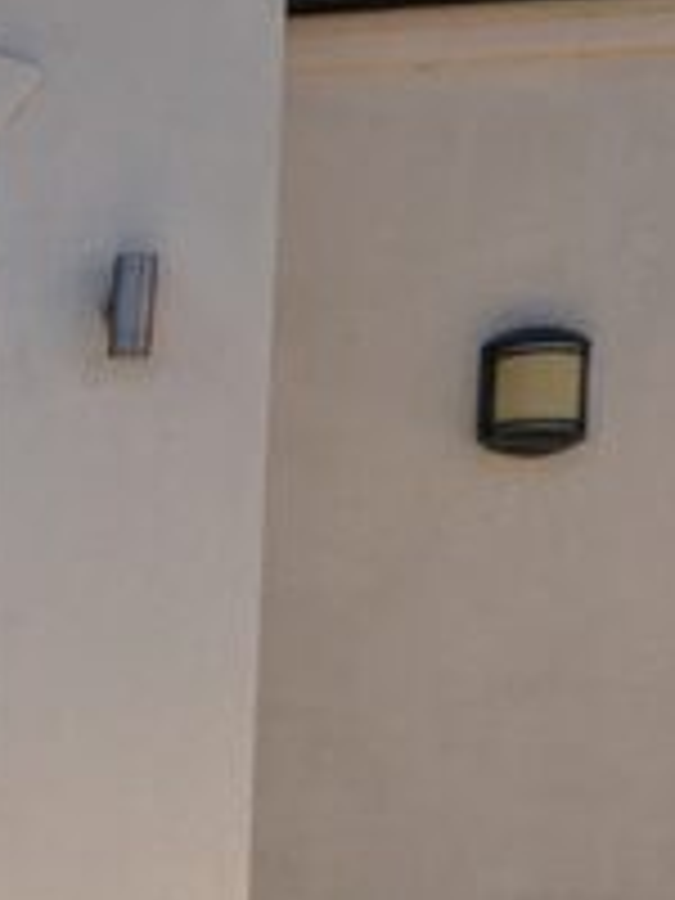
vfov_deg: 23.3
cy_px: 778
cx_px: -1028
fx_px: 2132
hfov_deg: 12.9
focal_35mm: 82
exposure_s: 1/2247
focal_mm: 2.35
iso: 48
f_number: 2.2
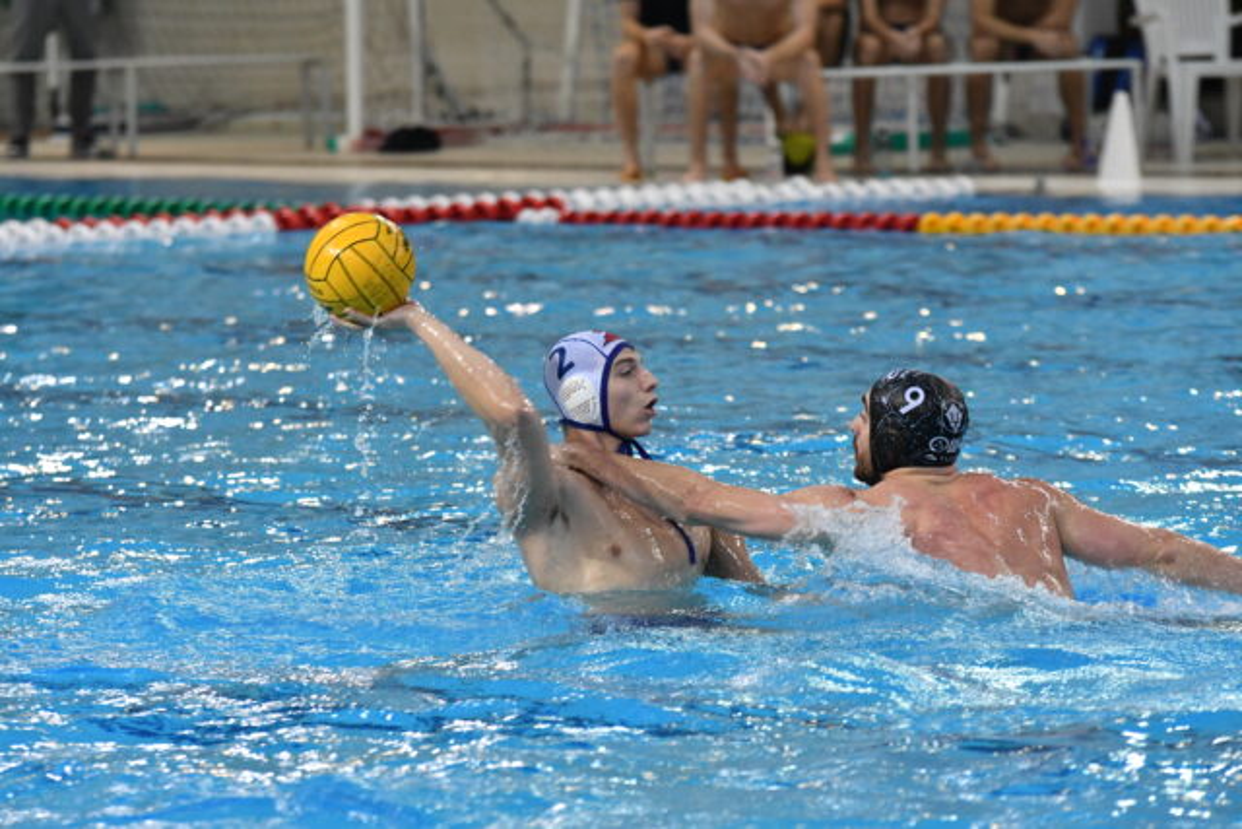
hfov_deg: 7.4
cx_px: 621
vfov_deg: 5.0
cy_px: 414
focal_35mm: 277
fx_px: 9558
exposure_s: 1/500
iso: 2000
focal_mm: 185
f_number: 4.5
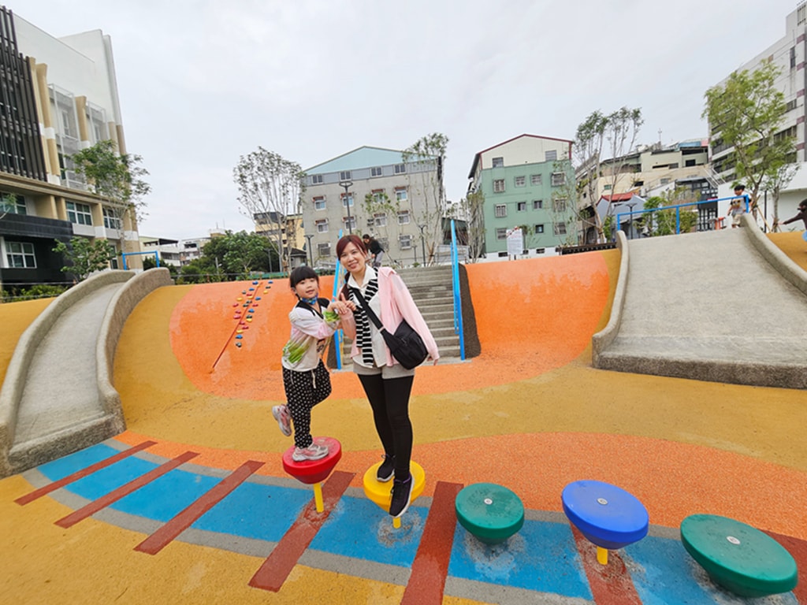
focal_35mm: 13
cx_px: 404
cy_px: 302
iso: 50
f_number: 2.2
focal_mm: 2.2
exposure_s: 1/1005
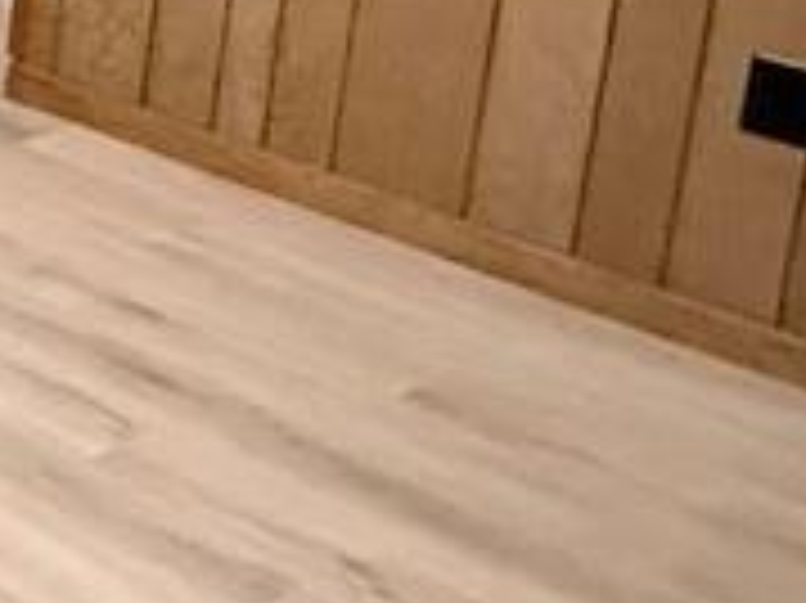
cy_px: -351
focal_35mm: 80
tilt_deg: -8.1
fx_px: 1861
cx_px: -878
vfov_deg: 16.5
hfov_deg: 16.9
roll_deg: -1.7
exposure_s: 1/40
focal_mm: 2.22
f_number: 2.2
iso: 1000
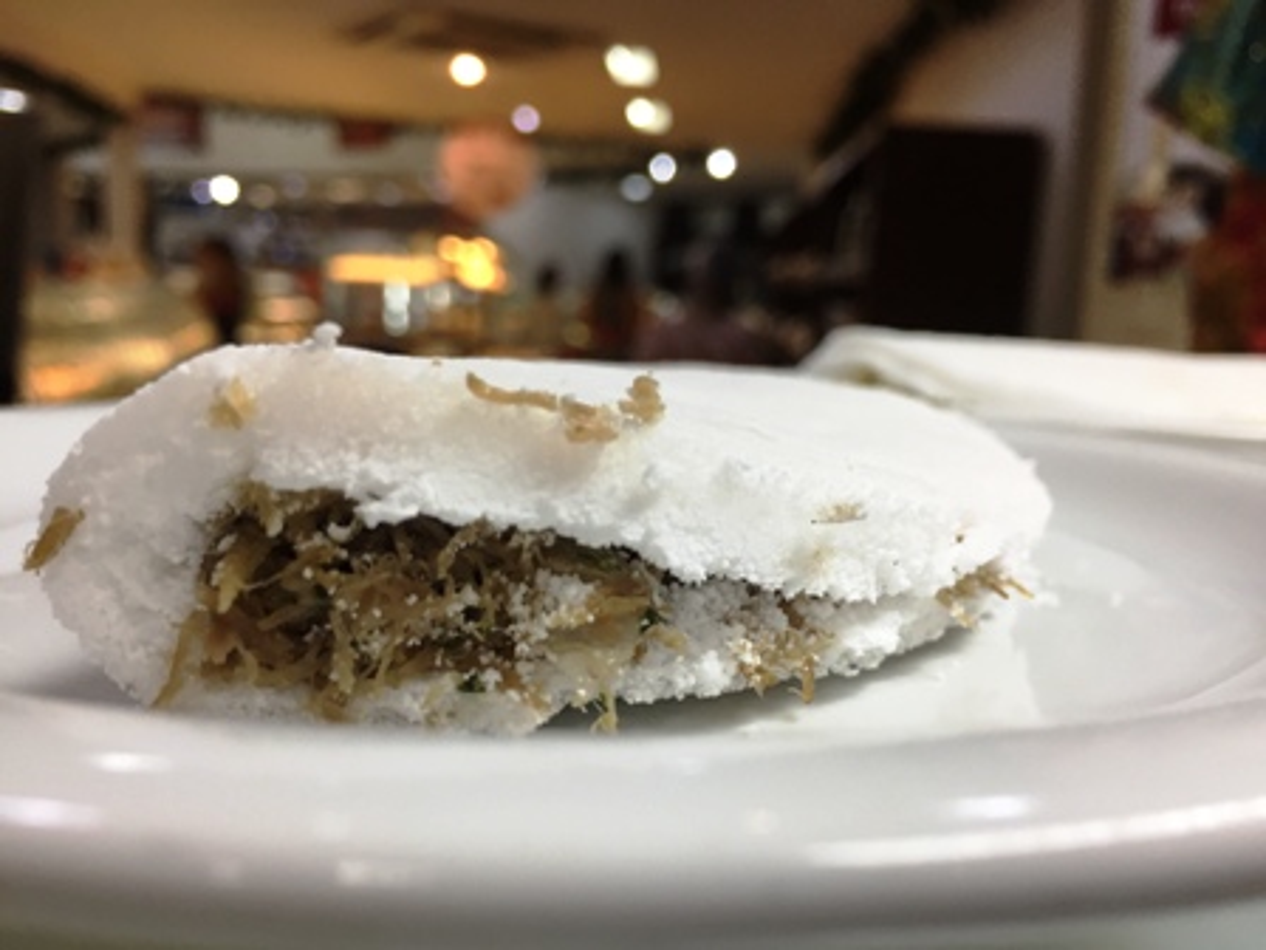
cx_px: 633
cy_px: 475
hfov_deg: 61.7
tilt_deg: -11.3
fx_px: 1061
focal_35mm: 29
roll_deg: -4.2
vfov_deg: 48.2
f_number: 2.2
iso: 40
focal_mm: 4.15
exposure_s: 1/30
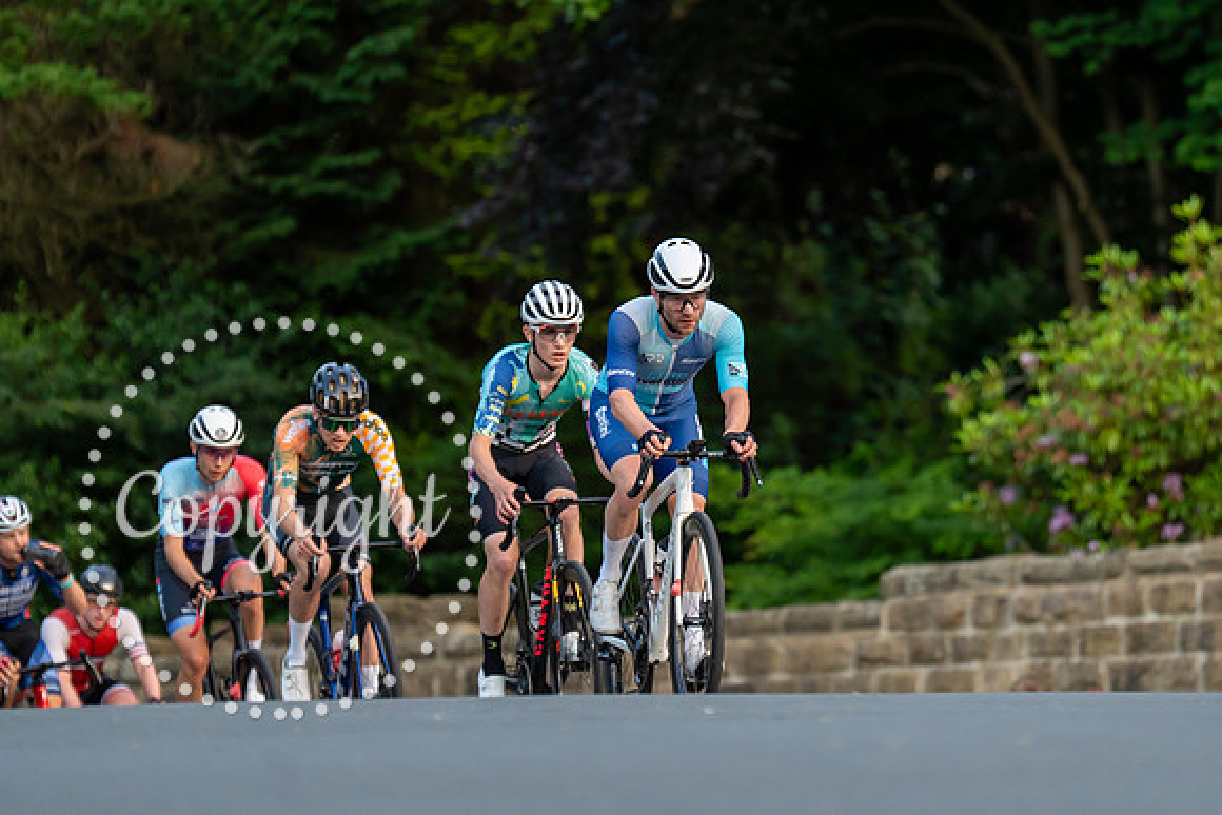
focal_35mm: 228
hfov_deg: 9.0
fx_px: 7729
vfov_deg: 6.0
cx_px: 804
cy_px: 279
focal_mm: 173
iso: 1250
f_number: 2.8
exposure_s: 1/1000
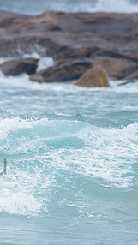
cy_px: 143
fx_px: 8465
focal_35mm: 1302
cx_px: -38
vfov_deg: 1.7
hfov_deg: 0.9
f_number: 5.6
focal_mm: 500
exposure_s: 1/1250
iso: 720
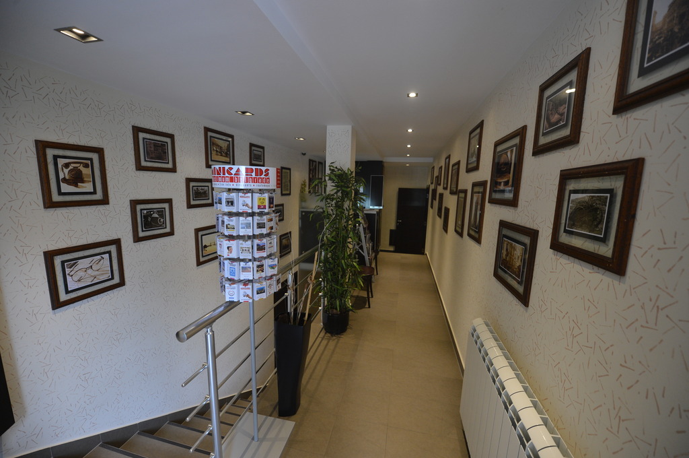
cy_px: 229
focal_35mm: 14
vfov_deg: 81.1
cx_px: 344
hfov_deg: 104.3
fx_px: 268
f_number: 3.5
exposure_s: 1/100
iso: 1000
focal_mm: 14
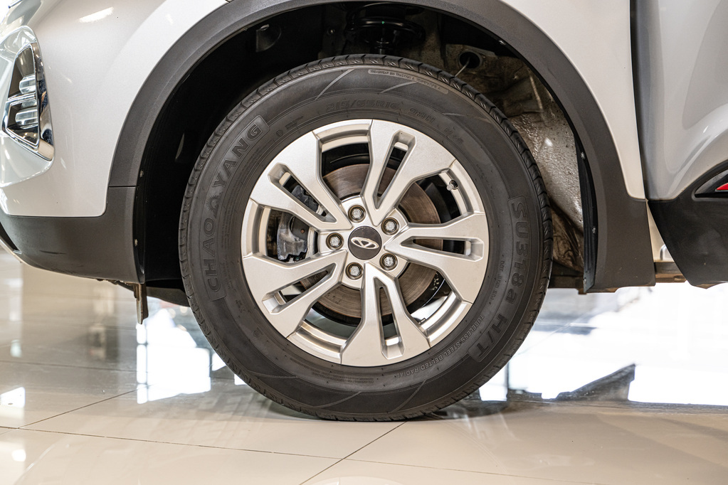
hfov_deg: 31.9
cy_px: 242
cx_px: 364
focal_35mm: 63
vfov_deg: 21.6
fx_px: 1274
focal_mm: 63
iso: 500
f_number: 4
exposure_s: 1/125
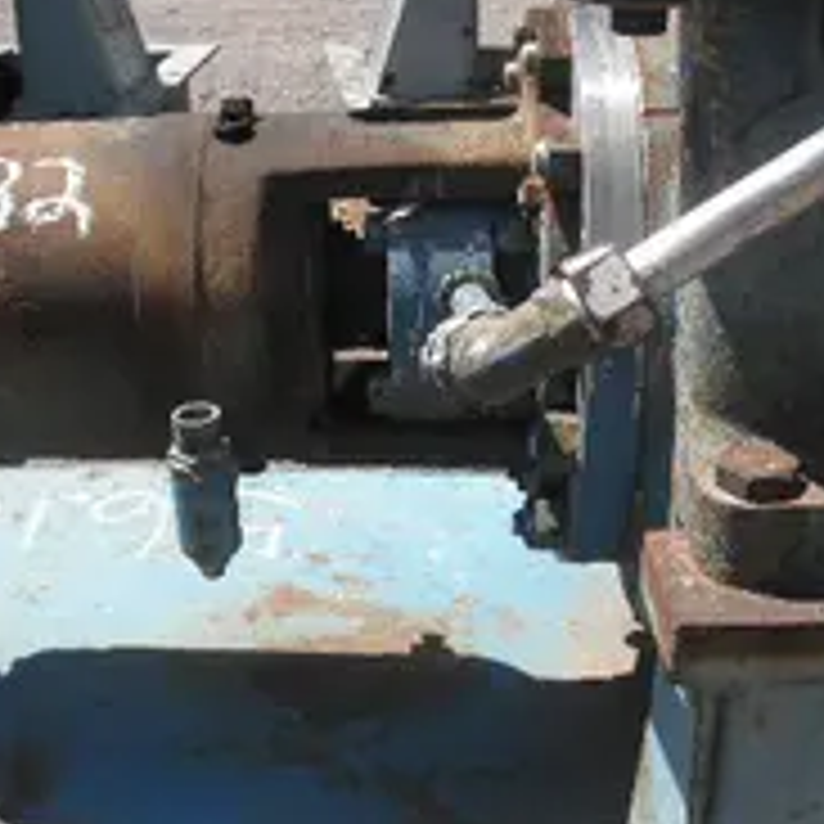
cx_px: 383
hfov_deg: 31.6
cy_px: 464
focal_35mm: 54
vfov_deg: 31.6
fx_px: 1454
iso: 64
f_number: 8.5
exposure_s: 1/125
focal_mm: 5
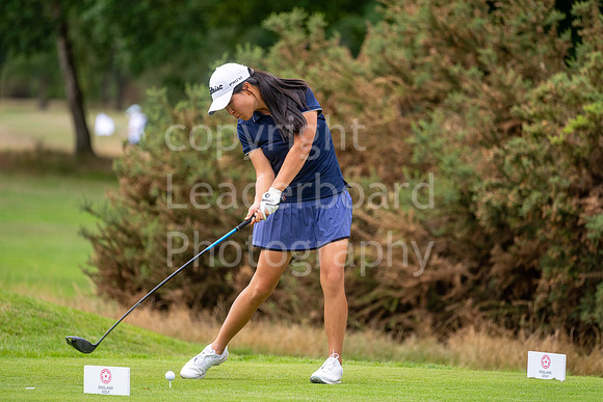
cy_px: 201
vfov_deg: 4.6
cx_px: 302
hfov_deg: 6.9
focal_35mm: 300
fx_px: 5026
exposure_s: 1/4000
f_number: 4
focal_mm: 300
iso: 500
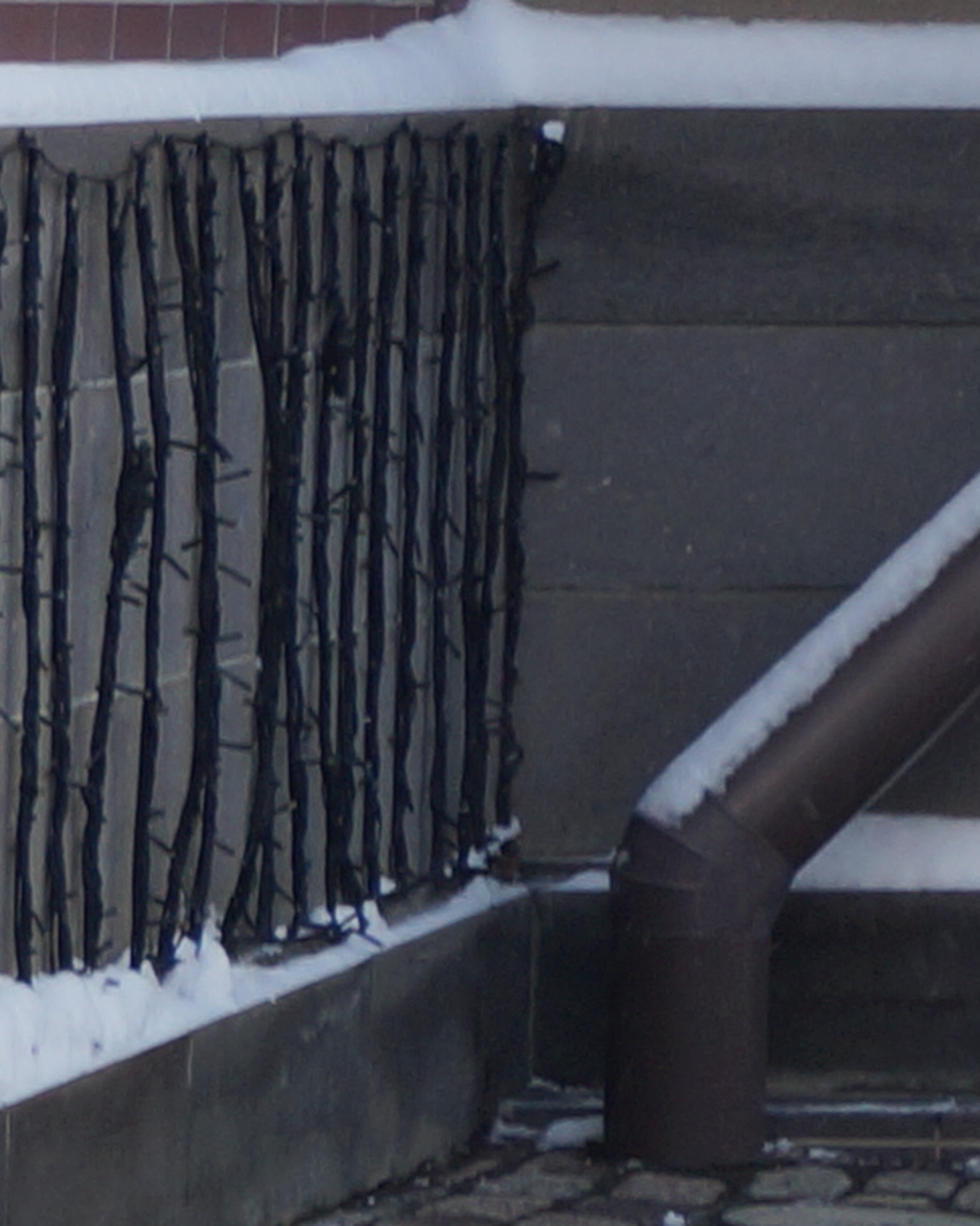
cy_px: -465
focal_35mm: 273
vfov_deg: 7.0
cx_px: 3710
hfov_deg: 5.1
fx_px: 9900
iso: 100
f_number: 5.6
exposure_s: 1/100
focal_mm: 30
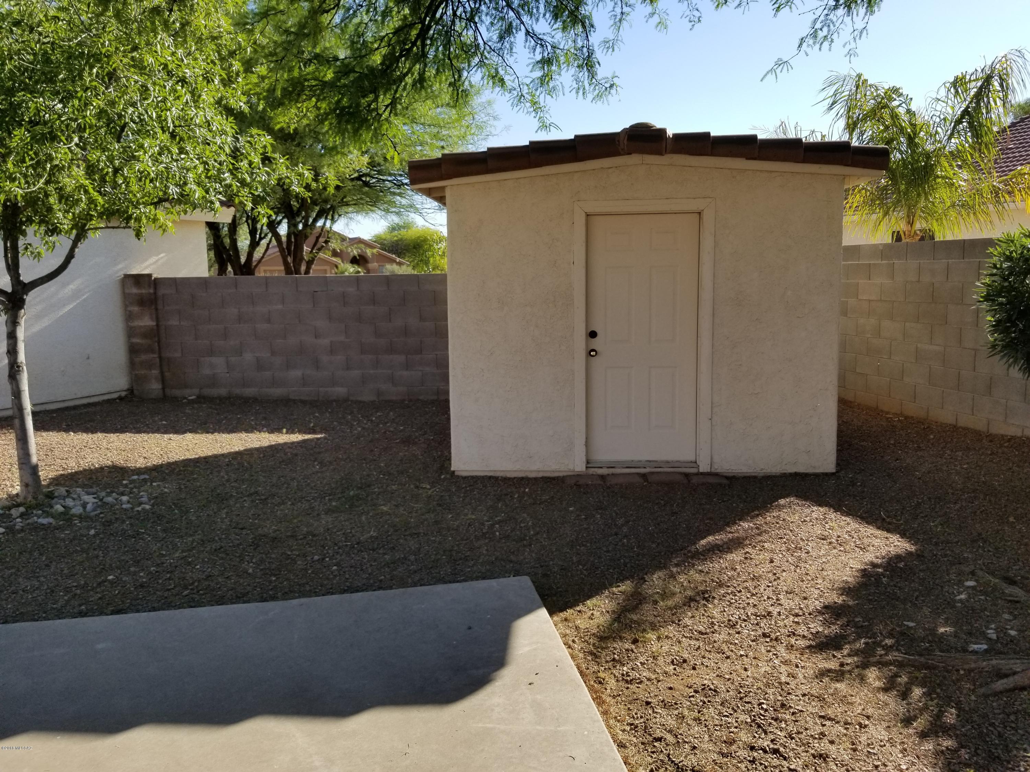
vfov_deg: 53.1
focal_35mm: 26
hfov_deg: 67.3
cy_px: 386
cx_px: 515
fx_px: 774
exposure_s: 1/1821
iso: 50
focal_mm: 4.3
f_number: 1.7
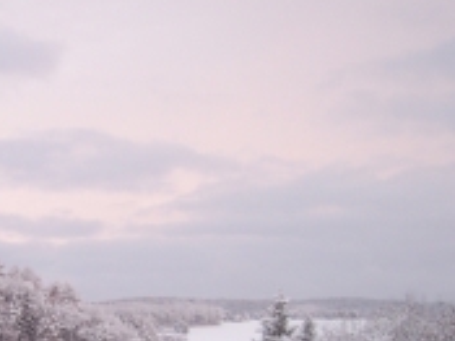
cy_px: 320
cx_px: 39
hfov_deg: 21.5
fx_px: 1169
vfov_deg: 16.3
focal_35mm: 89
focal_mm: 8
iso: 100
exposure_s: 1/30
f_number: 2.8
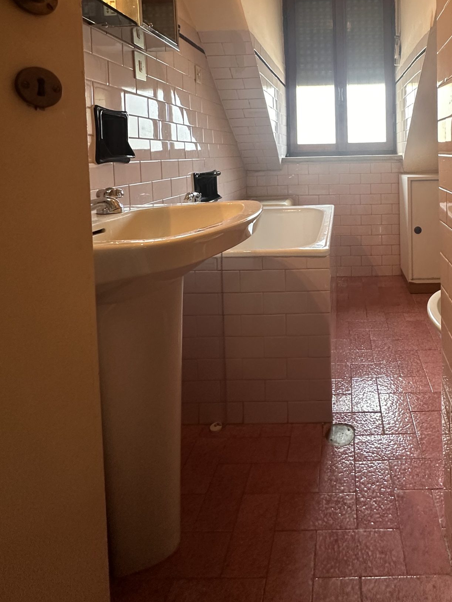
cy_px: 168
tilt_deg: -2.0
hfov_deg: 58.0
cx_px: 337
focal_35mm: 22
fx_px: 383
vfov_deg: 72.3
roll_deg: +1.8
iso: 200
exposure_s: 1/100
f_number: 2.2
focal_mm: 2.22
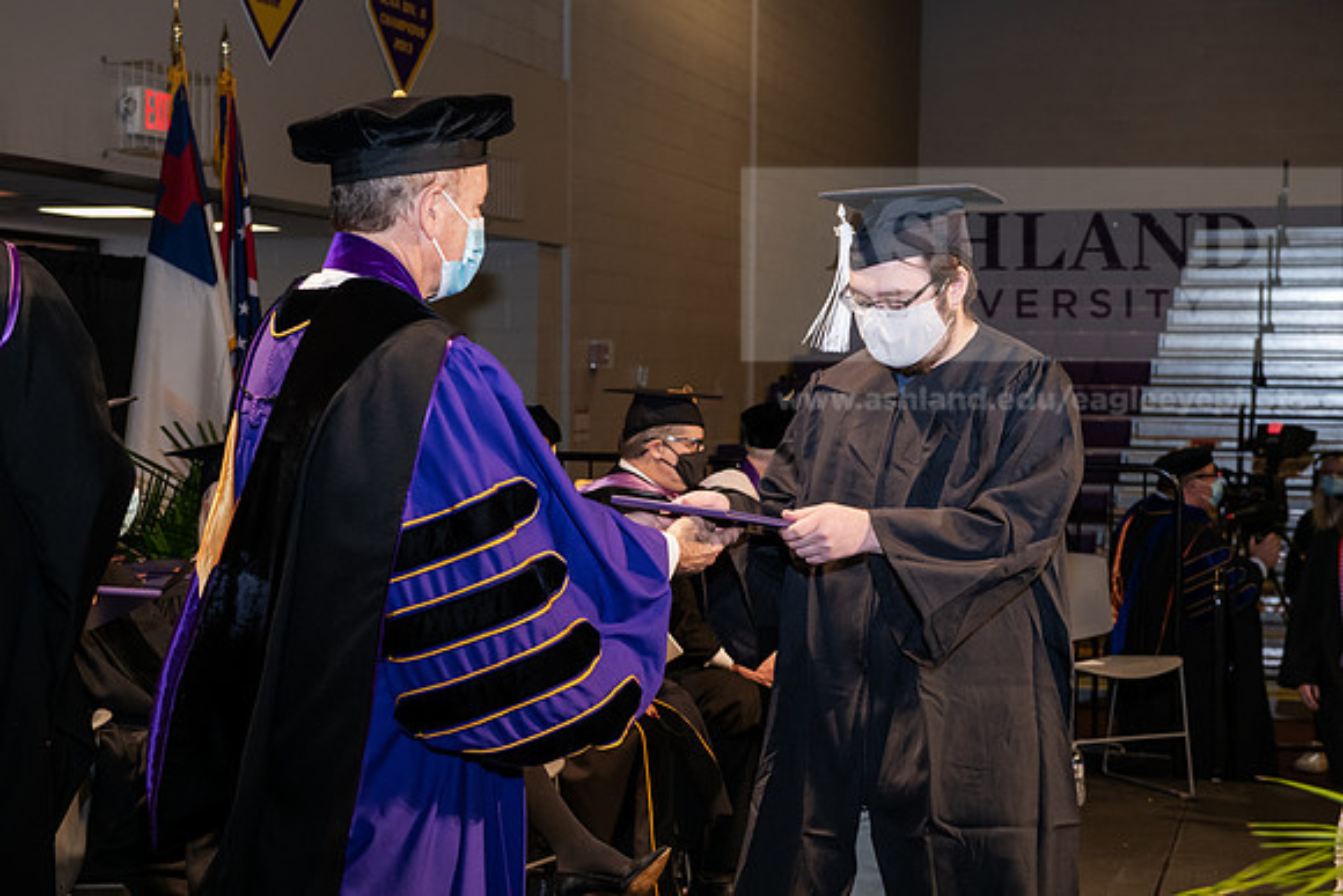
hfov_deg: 34.5
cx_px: 672
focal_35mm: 58
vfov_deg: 23.4
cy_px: 448
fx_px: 2164
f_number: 6.3
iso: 1600
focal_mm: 58
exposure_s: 1/200
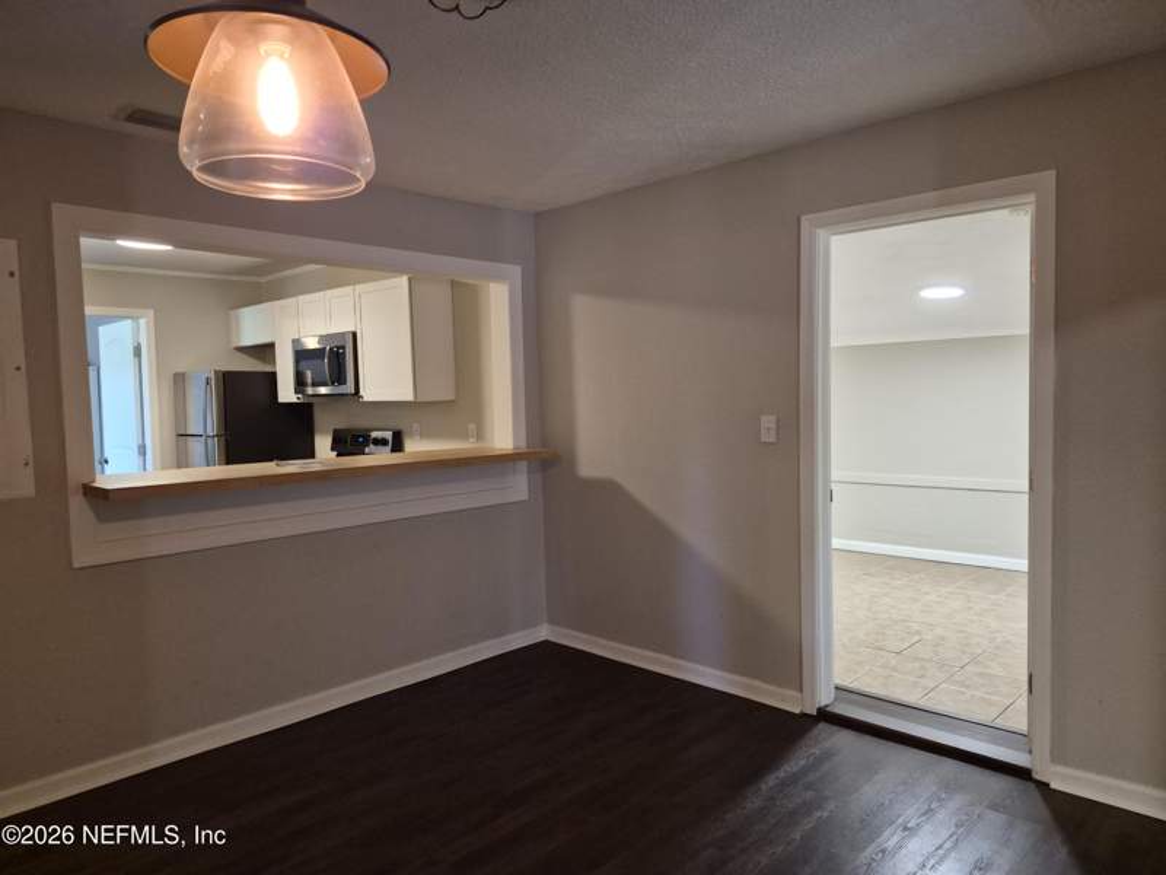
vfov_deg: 58.9
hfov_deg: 73.9
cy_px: 438
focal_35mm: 23
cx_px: 583
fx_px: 775
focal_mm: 5.4
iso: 800
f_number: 1.8
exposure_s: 1/120
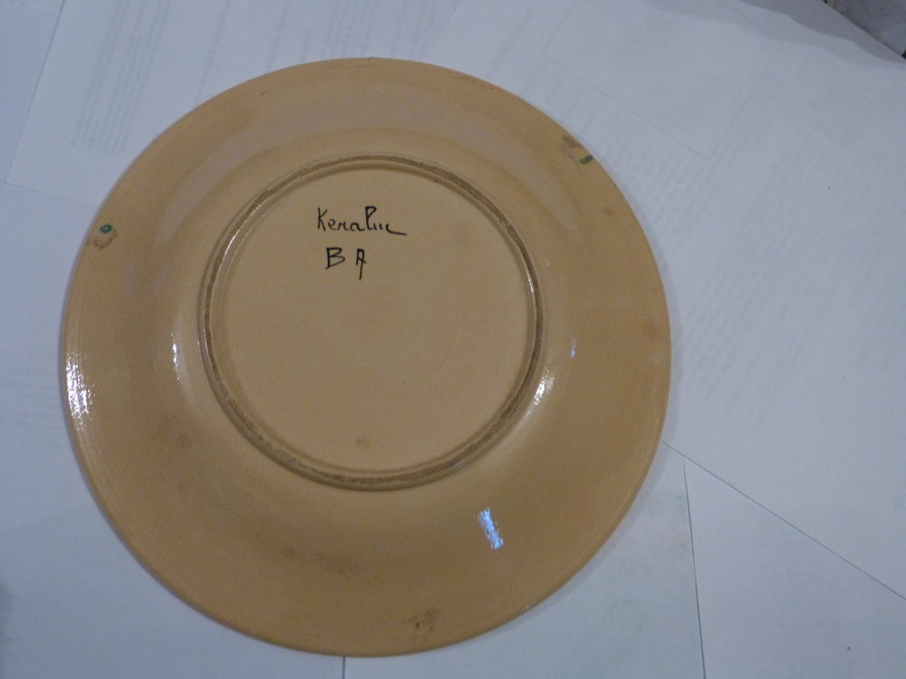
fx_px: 916
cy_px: 340
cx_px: 453
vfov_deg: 40.7
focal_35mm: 35
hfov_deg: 52.6
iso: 400
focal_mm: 6.2
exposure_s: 1/13
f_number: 3
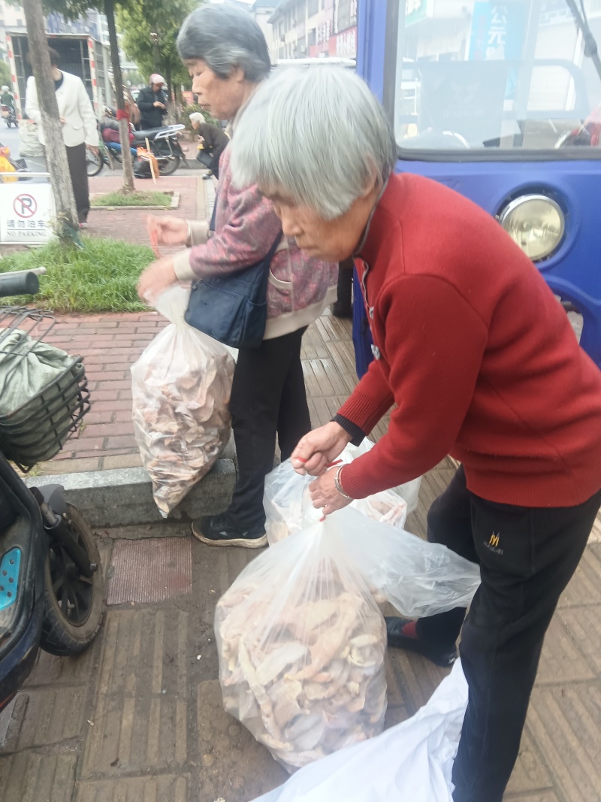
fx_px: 625
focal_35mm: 27
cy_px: 401
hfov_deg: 51.3
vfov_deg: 65.3
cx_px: 300
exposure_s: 1/33.3
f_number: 2.2
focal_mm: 3.66
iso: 266
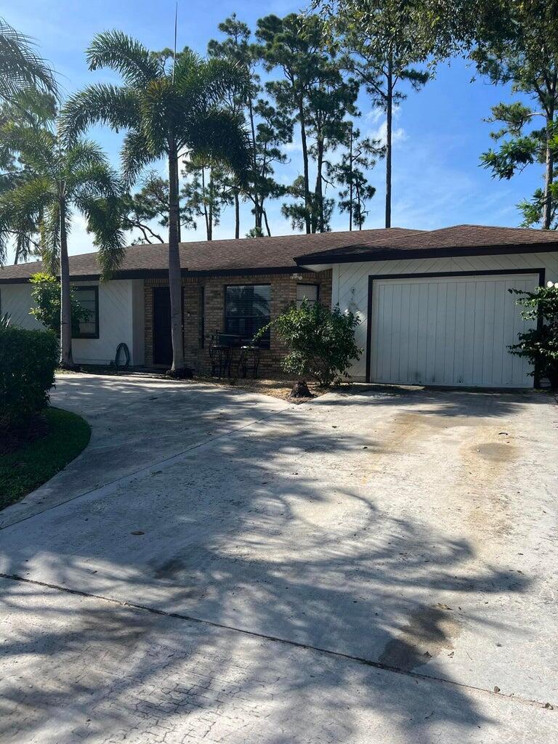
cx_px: 279
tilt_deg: -2.0
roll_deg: +0.2
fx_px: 559
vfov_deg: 67.3
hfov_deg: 53.1
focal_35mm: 26
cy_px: 372
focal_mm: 5.7
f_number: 1.5
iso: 50
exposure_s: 1/3831
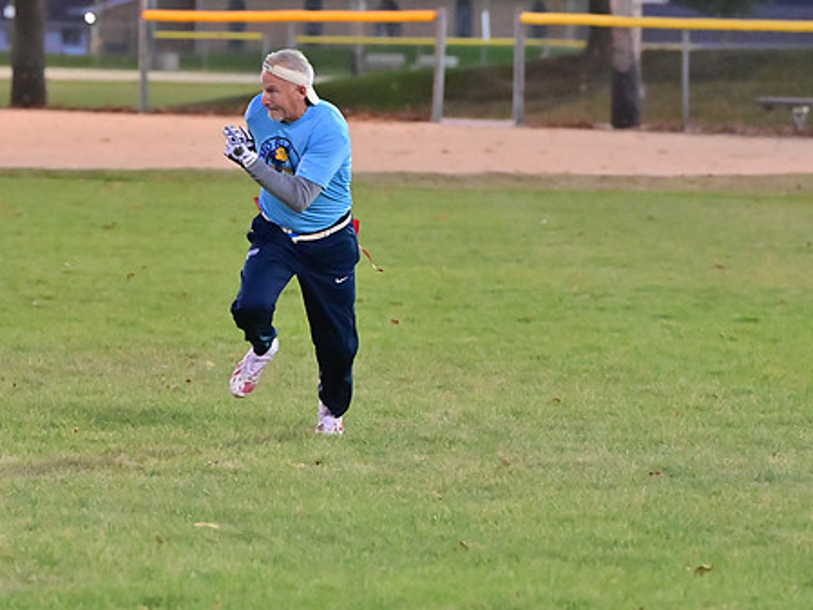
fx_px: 5897
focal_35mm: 251
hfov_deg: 7.9
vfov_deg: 5.9
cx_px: 373
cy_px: 269
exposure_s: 1/500
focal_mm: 135
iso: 6400
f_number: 4
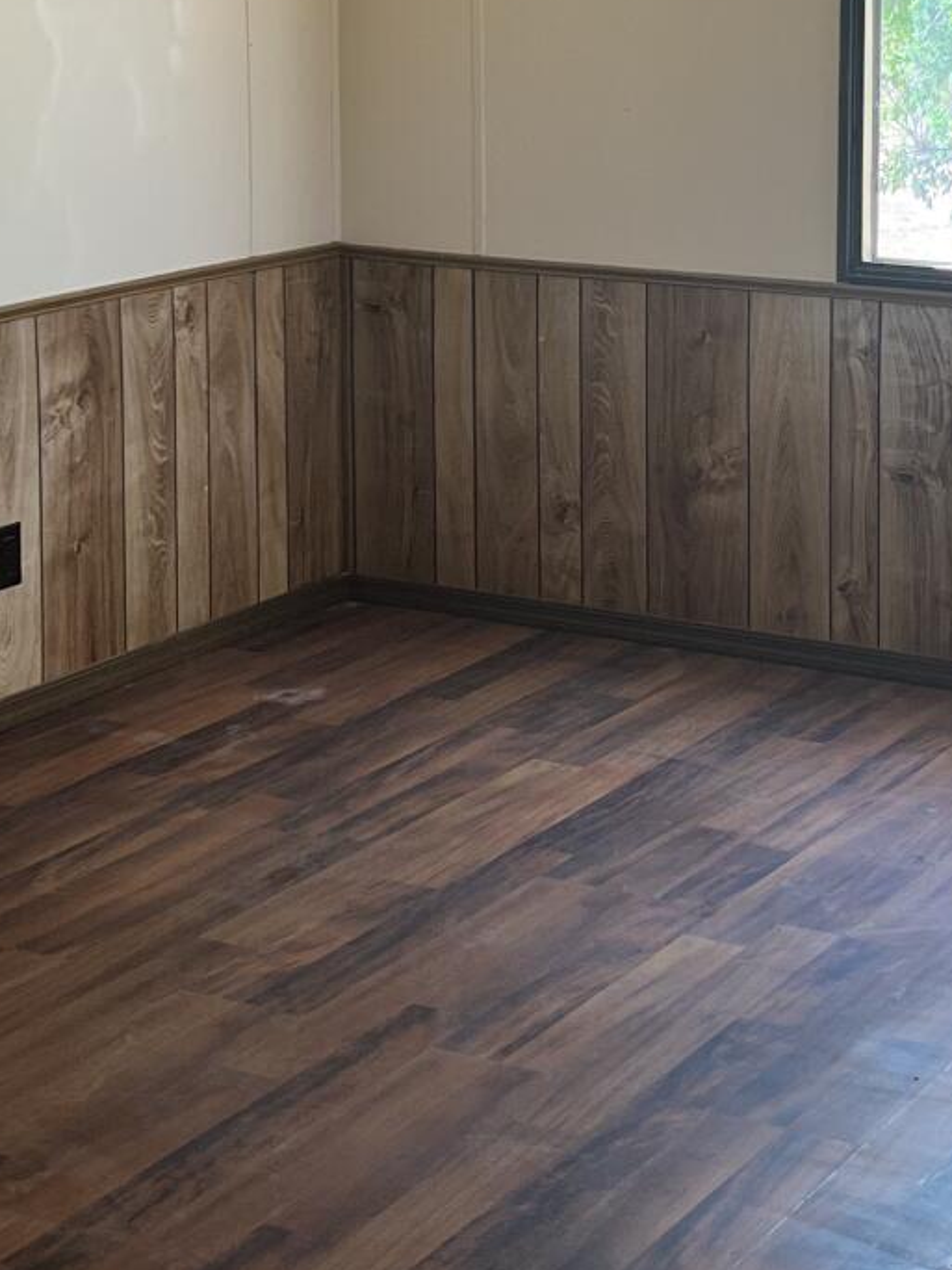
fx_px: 2787
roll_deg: +0.1
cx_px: 768
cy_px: 284
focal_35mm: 76
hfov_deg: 19.2
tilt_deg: -6.8
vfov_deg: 25.3
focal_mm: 5.7
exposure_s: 1/164
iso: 50
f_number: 1.5
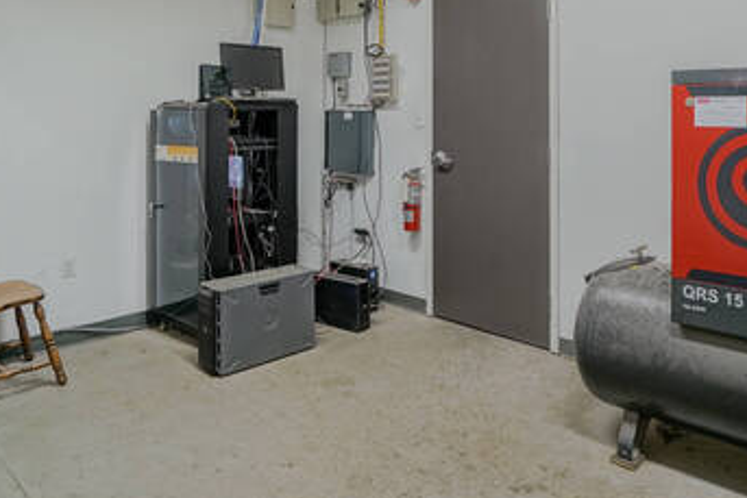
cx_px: 494
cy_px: 125
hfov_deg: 63.9
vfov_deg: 44.9
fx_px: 581
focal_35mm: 28
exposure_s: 1/10
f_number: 7.1
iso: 640
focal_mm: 10
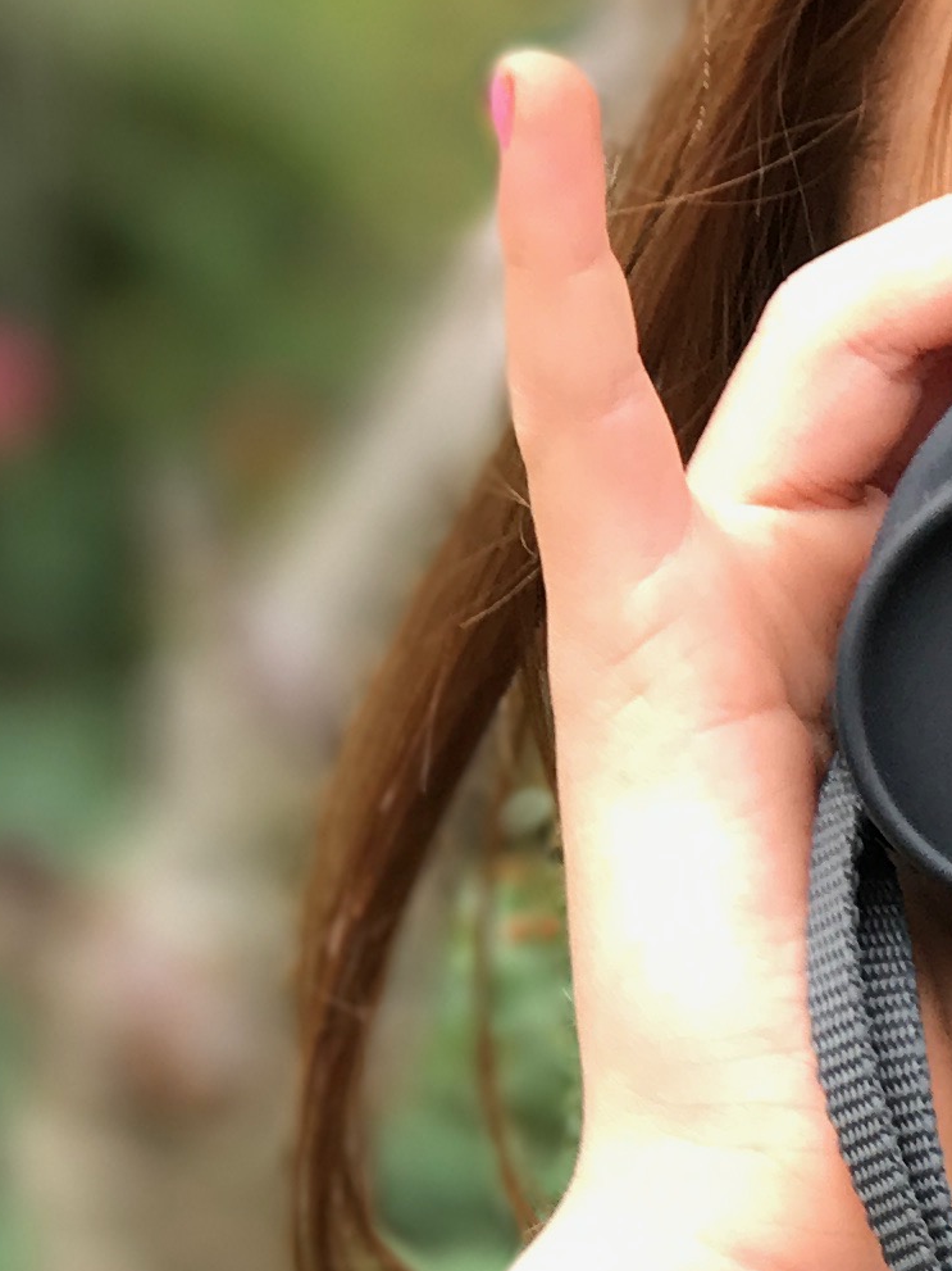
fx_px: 8509
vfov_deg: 8.4
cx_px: 1325
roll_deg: -0.1
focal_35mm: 232
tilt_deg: -5.4
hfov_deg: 6.3
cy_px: 1639
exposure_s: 1/50
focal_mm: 6.6
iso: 32
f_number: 2.8
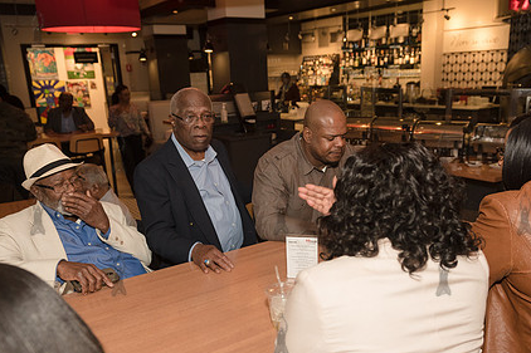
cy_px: 213
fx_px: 487
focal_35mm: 33
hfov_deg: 57.2
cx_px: 281
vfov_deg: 39.8
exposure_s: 1/320
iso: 1250
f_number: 3.5
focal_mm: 24
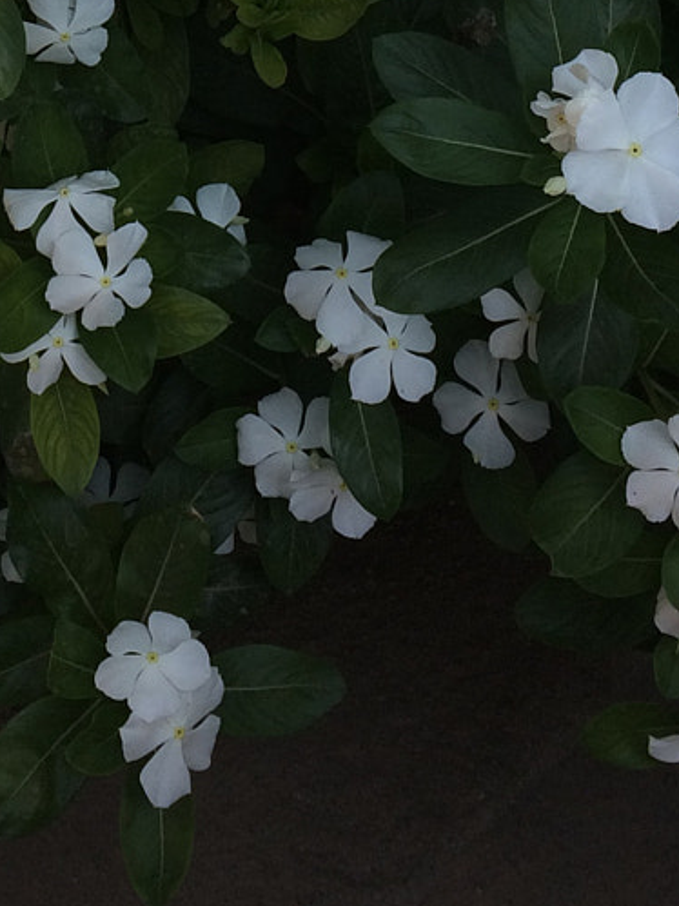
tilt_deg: -58.0
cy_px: -301
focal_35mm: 93
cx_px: 7
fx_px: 2433
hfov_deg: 15.6
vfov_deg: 19.3
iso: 32
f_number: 2.2
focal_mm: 4.15
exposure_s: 1/1282
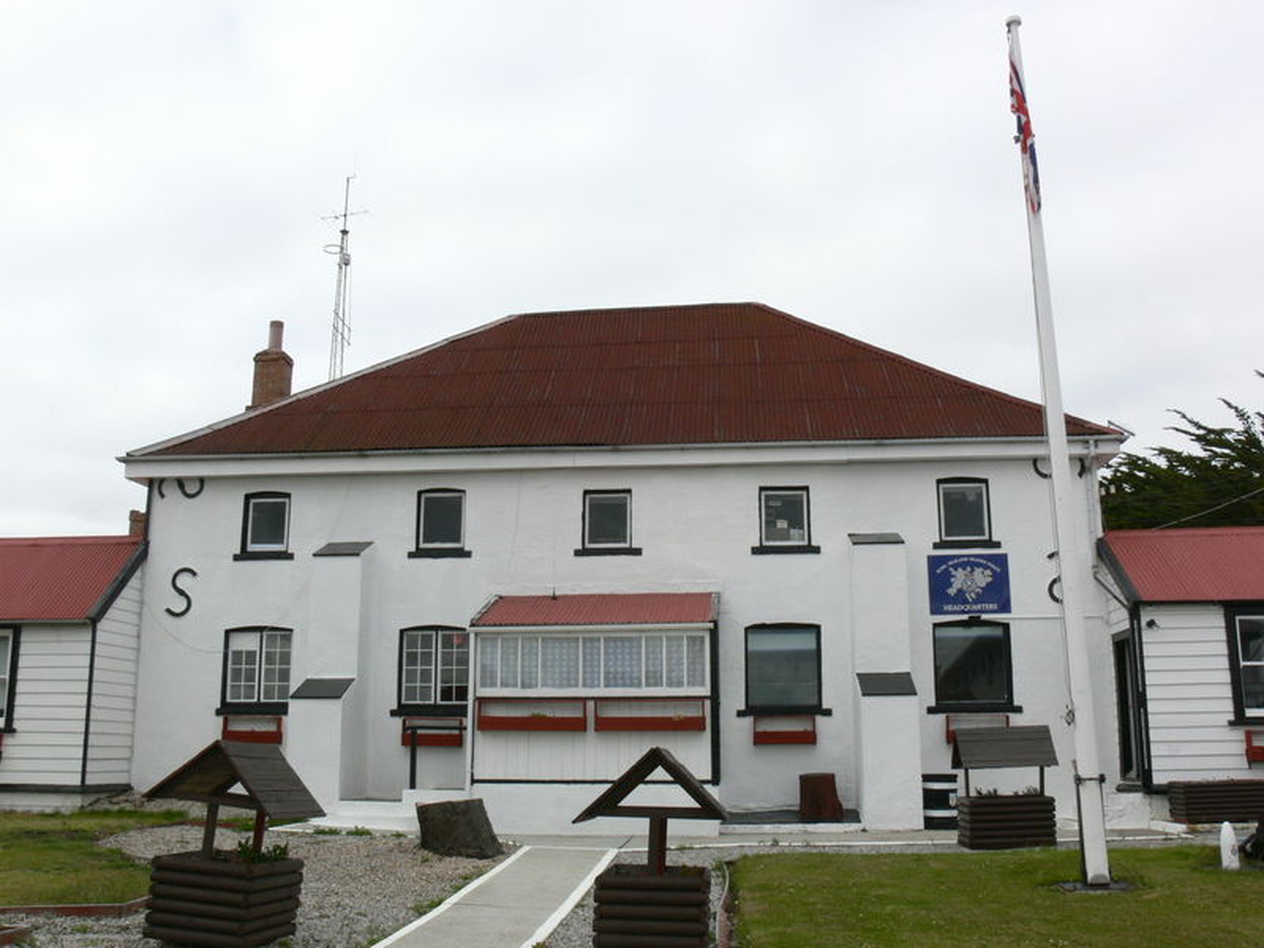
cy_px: 474
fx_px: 1278
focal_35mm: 35
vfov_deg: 40.7
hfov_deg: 52.6
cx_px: 632
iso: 100
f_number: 10
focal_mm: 7.4
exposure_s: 1/125
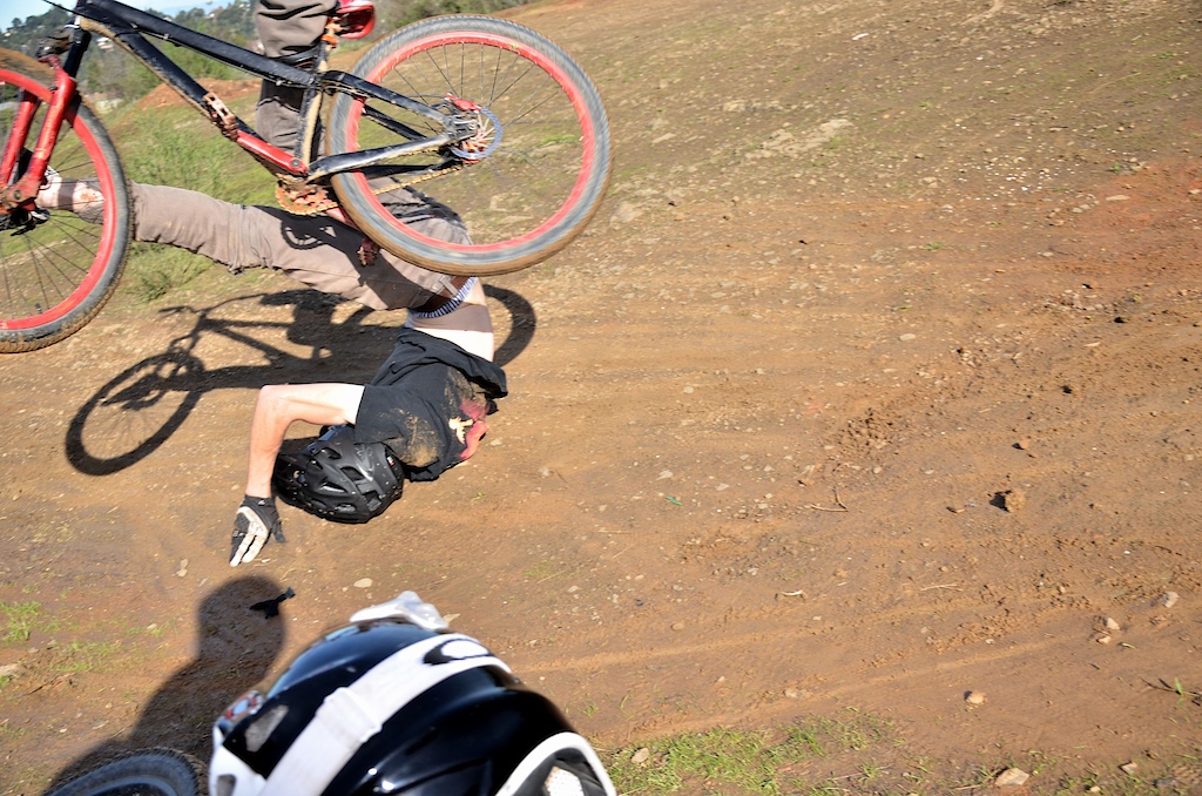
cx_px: 601
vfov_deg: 34.1
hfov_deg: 49.6
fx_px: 1299
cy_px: 398
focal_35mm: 39
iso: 400
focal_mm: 26
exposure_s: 1/500
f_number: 5
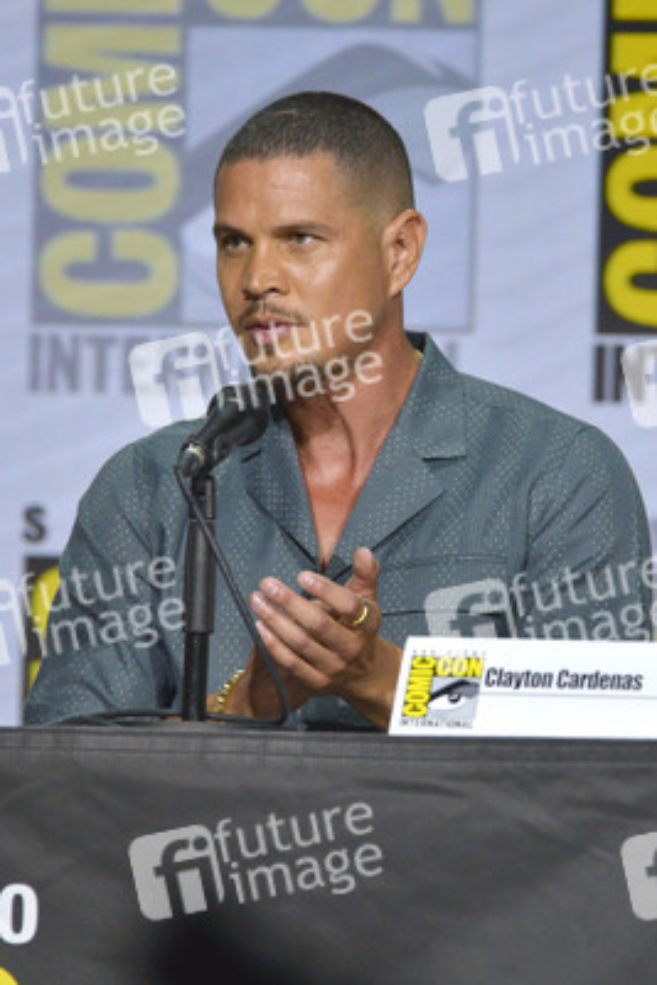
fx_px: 13675
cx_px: 328
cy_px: 492
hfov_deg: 2.8
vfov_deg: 4.1
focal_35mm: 500
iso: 1600
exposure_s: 1/250
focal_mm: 500
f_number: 6.3
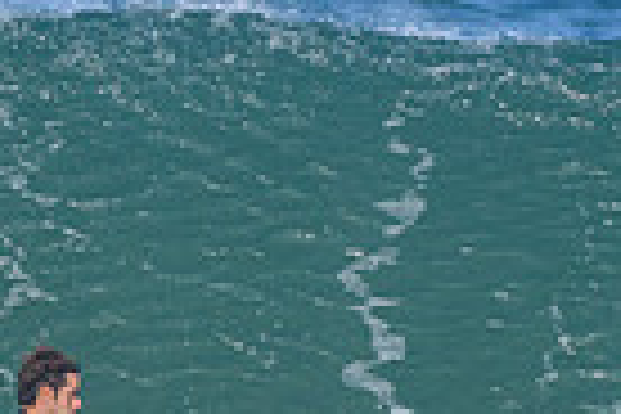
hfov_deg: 0.7
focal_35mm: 3147
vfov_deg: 0.4
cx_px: 243
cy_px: 569
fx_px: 54282
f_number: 5.6
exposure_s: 1/2000
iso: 500
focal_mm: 500
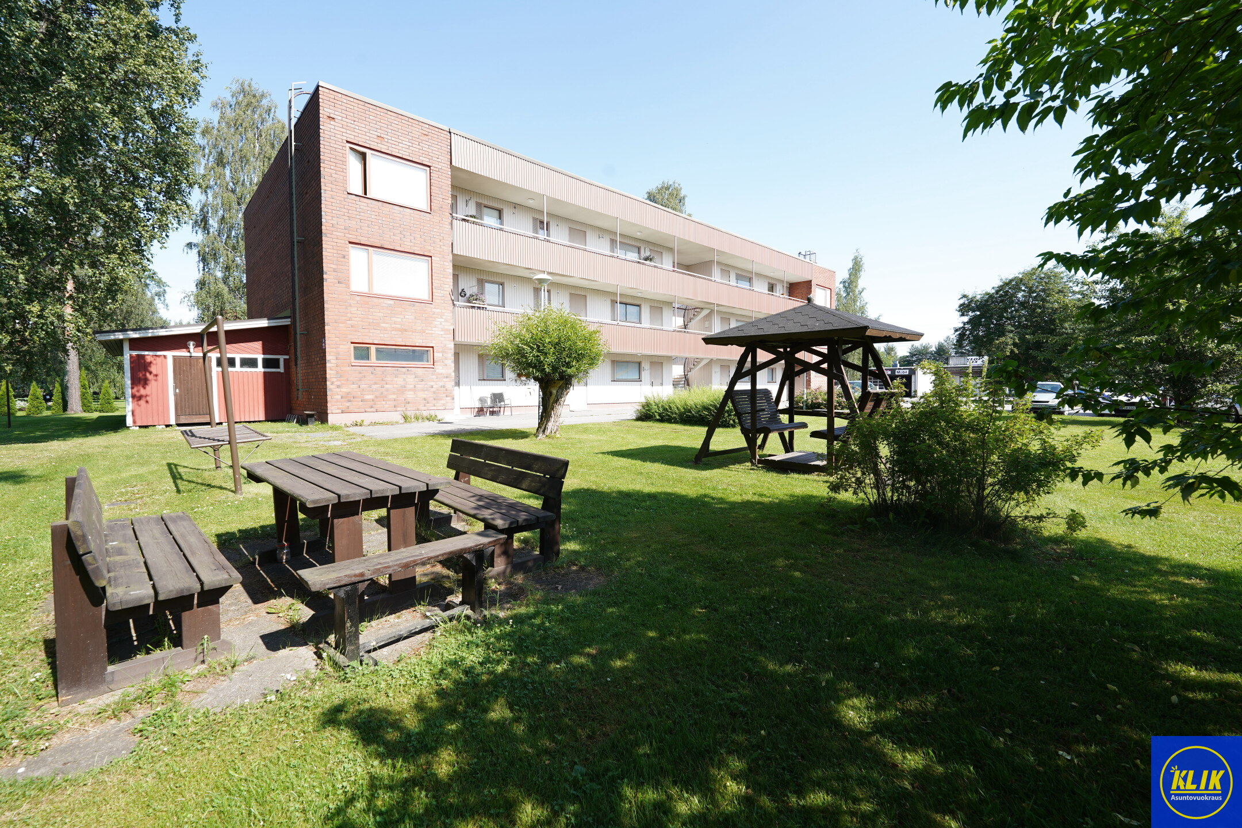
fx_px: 483
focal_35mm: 14
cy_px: 414
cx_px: 621
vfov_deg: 81.2
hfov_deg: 104.3
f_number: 9
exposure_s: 1/80
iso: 100
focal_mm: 14
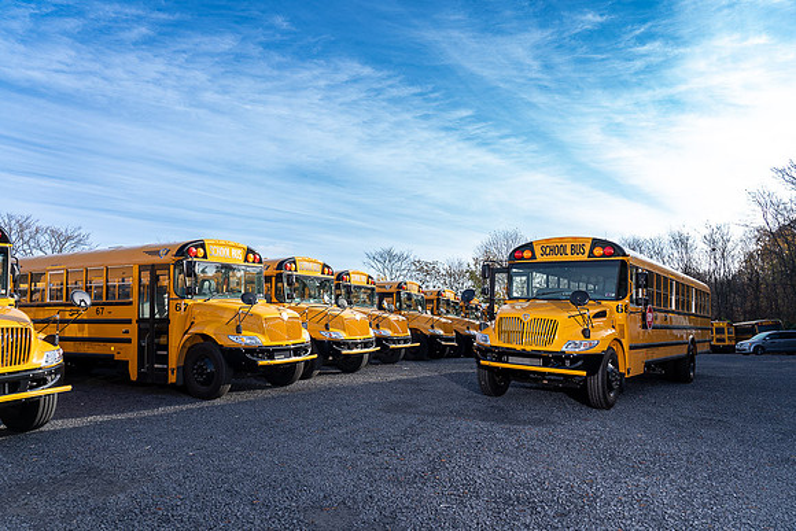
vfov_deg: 53.2
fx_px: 531
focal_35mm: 24
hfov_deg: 73.7
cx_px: 398
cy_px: 266
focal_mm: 24
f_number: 5.6
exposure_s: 1/250
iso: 125
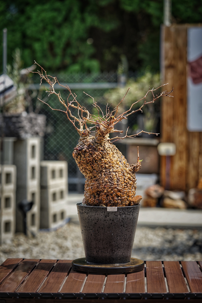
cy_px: 152
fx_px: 757
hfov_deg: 15.2
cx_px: 101
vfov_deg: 22.6
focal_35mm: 90
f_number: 4
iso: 320
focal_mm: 90
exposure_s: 1/1250
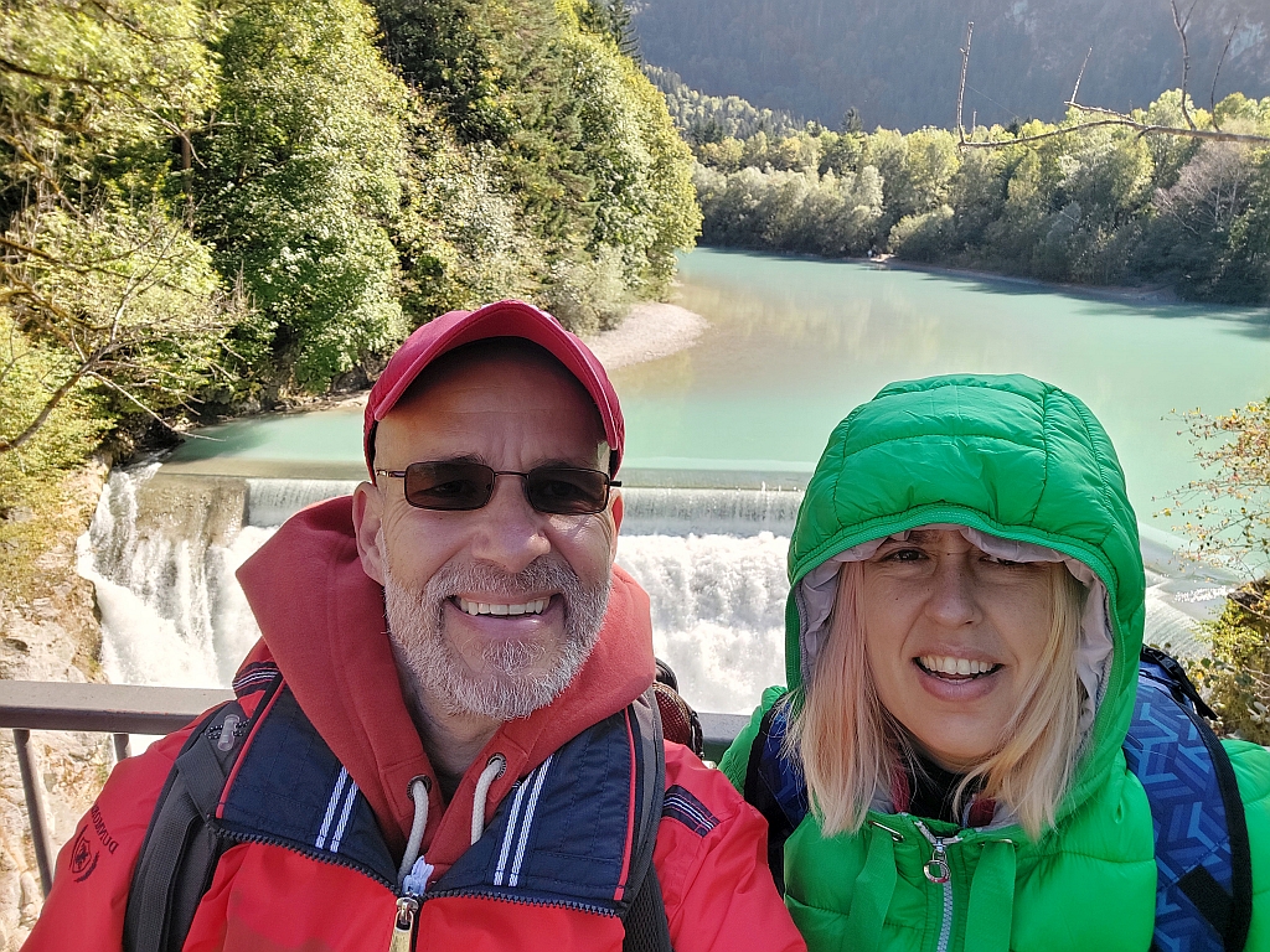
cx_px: 635
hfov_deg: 69.4
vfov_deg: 54.9
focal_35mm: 25
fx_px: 917
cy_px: 476
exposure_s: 1/172
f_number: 2.2
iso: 40
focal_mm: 3.72
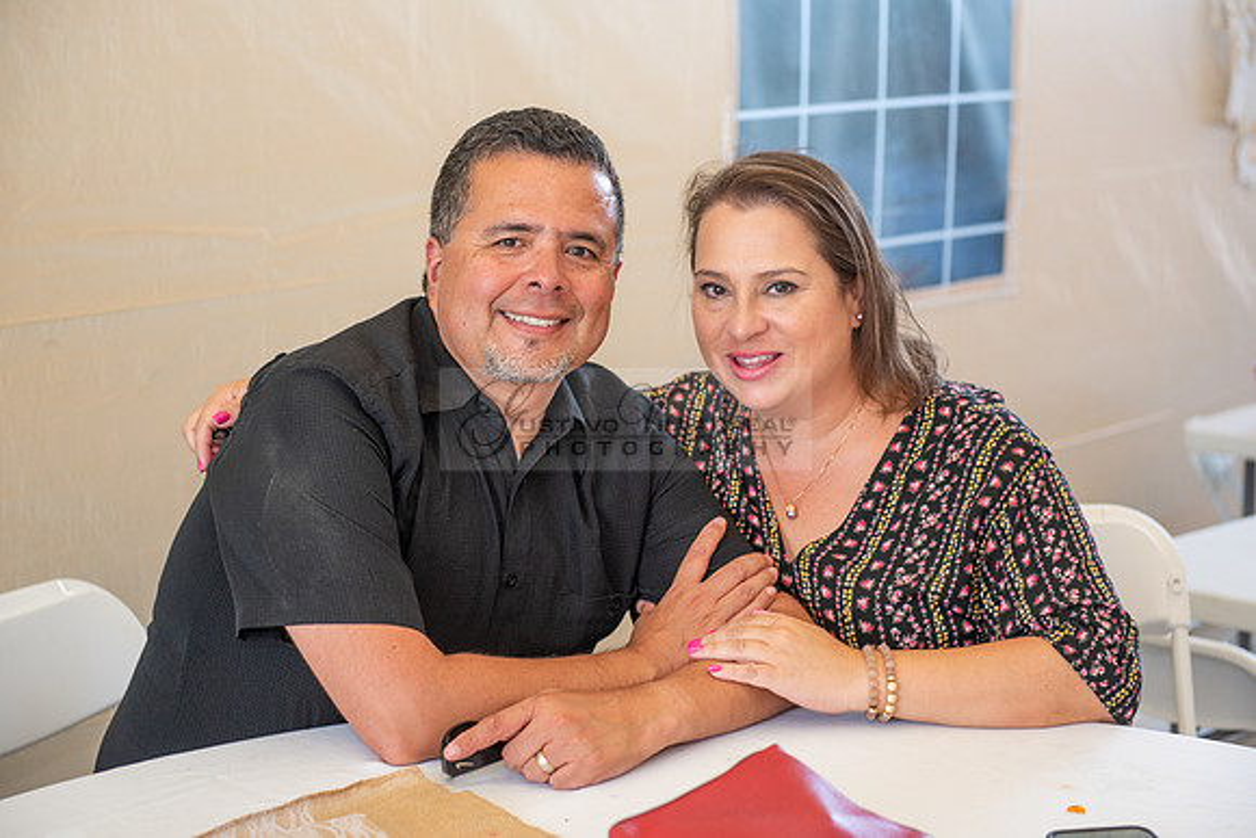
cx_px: 628
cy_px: 419
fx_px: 2443
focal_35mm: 70
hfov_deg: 28.8
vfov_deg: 19.5
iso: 200
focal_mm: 70
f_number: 4
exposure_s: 1/80
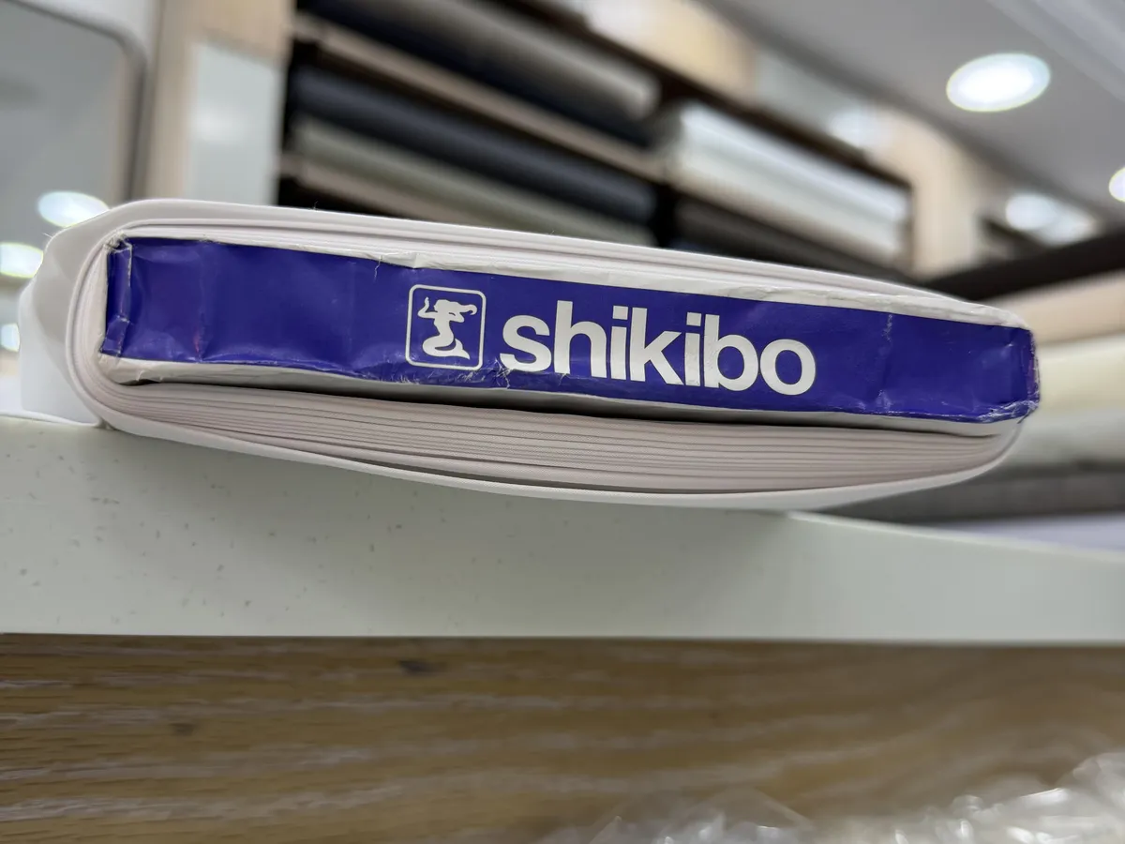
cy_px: 422
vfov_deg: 56.8
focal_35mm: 24
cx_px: 562
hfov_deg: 71.6
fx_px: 780
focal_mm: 6.76
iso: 100
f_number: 1.78
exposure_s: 1/419
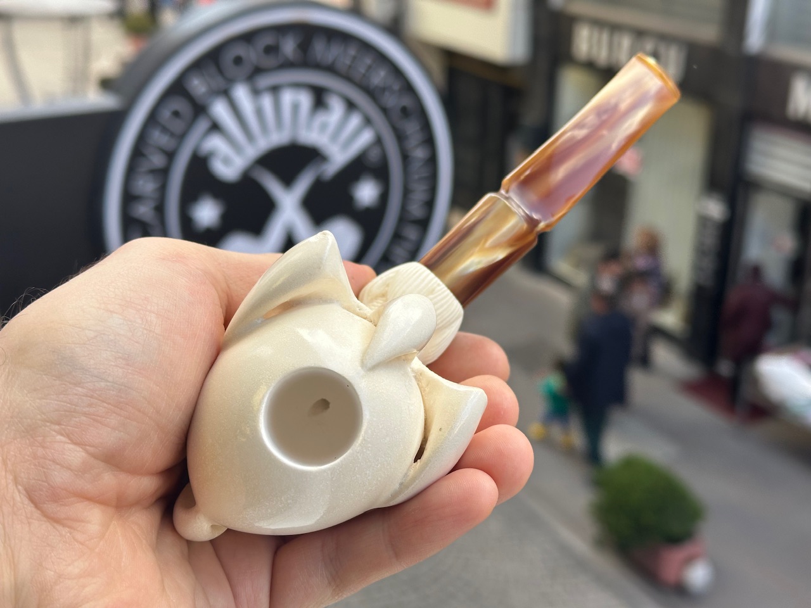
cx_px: 406
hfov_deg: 39.7
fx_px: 1125
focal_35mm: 48
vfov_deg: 30.3
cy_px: 304
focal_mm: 6.86
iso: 64
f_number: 1.78
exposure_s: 1/412
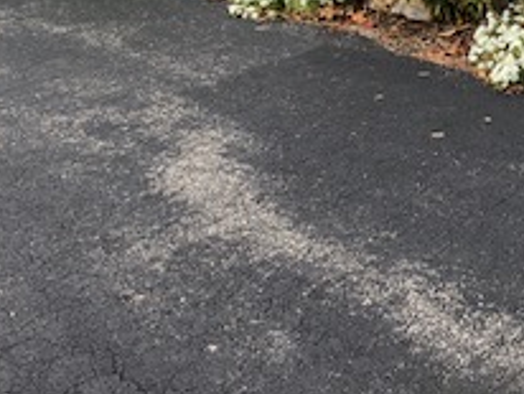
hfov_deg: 20.4
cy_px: 28
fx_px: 1364
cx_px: 616
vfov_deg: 16.2
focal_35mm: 90
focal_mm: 3.99
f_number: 1.8
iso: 20
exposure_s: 1/448
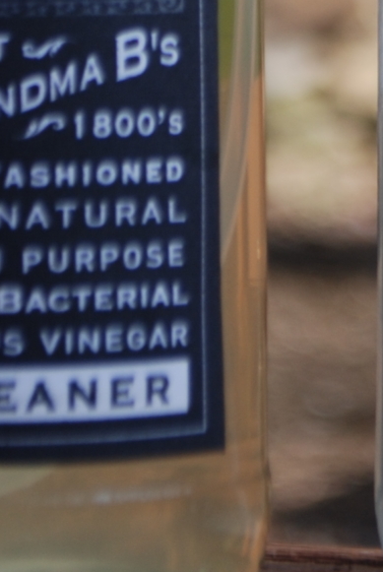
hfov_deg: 4.3
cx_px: 399
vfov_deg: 6.4
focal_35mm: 317
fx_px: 5043
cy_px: -409
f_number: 5.6
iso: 100
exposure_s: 1/125
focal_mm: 48
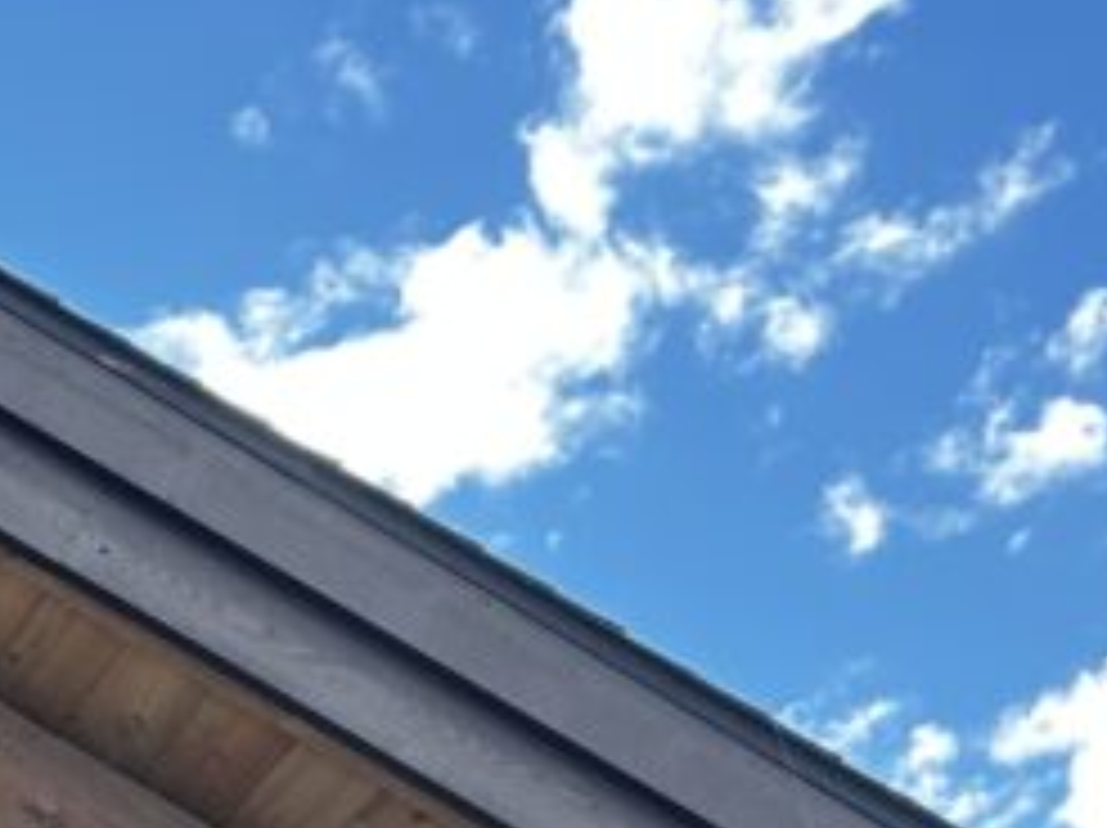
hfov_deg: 16.5
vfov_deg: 13.5
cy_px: 1404
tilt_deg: +16.7
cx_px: -878
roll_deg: -0.4
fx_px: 3195
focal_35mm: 100
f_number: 1.78
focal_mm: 6.86
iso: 80
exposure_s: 1/329
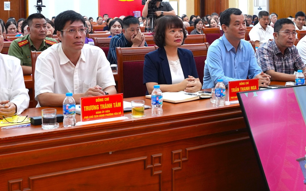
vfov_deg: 21.7
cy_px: 40
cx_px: 177
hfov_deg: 34.5
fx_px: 492
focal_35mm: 59
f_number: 3.5
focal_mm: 24
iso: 640
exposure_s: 1/100
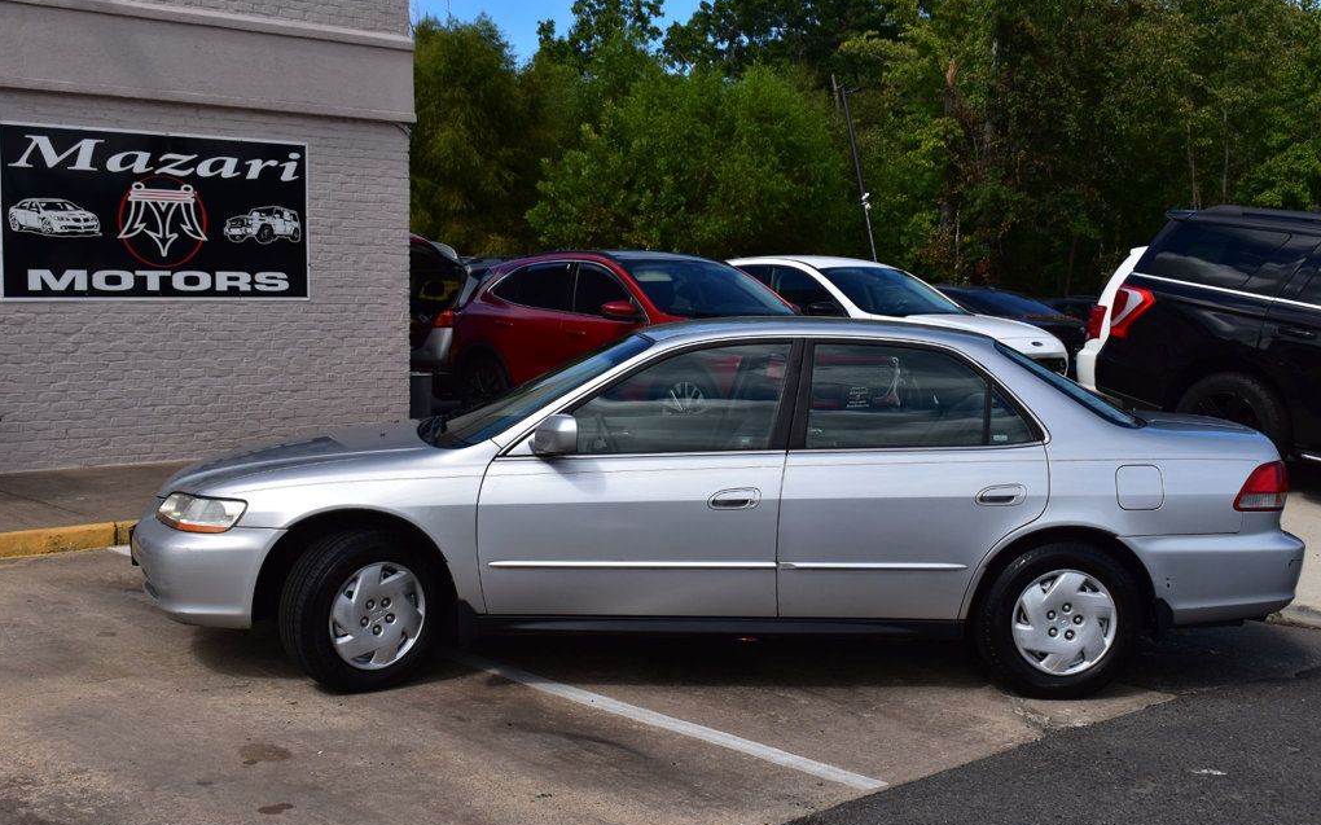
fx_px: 1602
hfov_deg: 44.8
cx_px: 659
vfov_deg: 28.9
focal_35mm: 45
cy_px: 435
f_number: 11
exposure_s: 1/500
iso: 200
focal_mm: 29
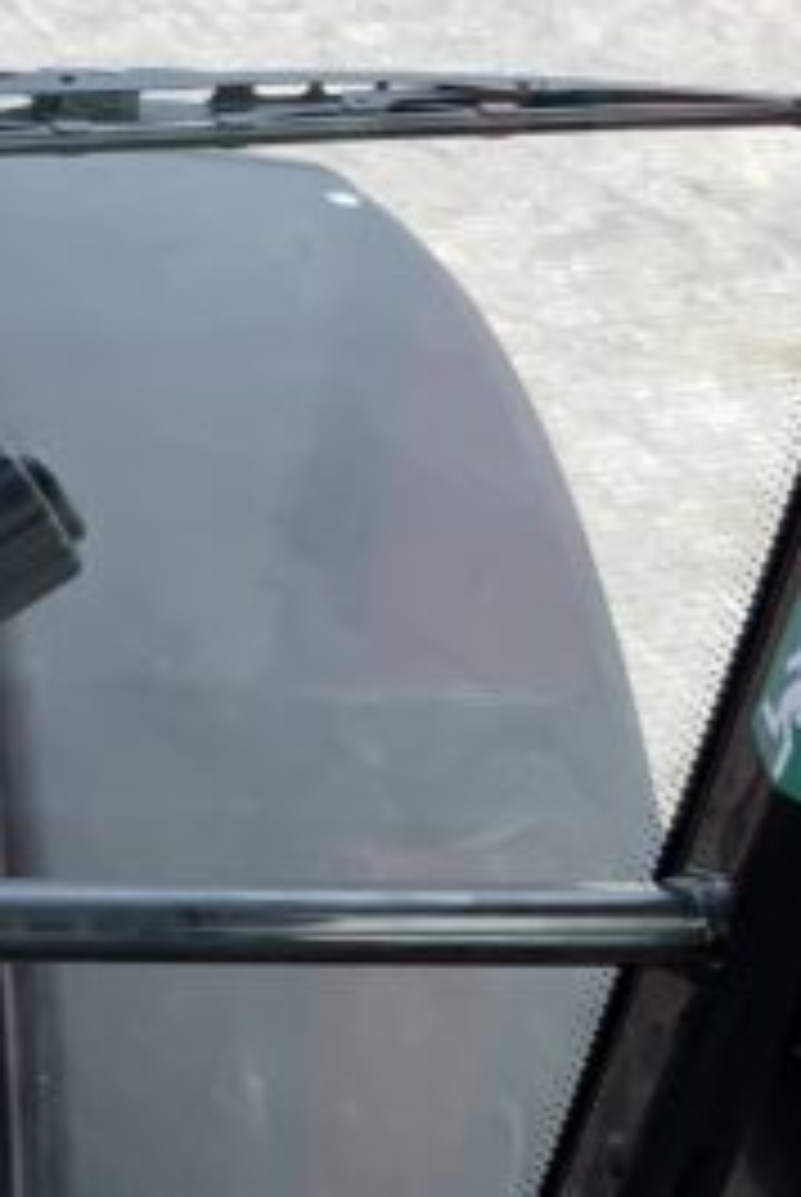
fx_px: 3861
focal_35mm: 116
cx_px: -832
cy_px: 315
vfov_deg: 17.5
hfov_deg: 10.8
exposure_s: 1/151
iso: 16
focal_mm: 3
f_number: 1.8
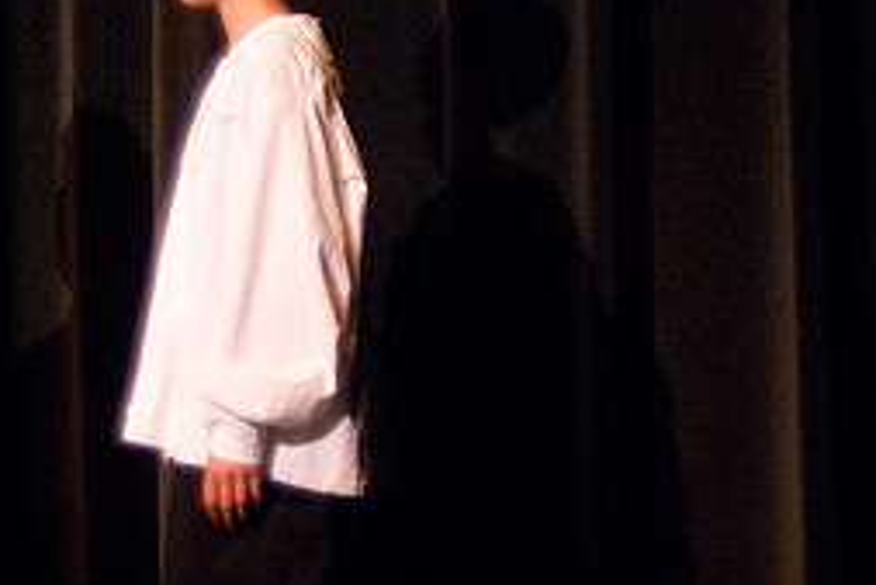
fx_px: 5697
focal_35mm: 234
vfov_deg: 5.9
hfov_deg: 8.7
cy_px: 298
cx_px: -59
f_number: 2.8
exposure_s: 1/40
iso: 1000
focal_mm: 68
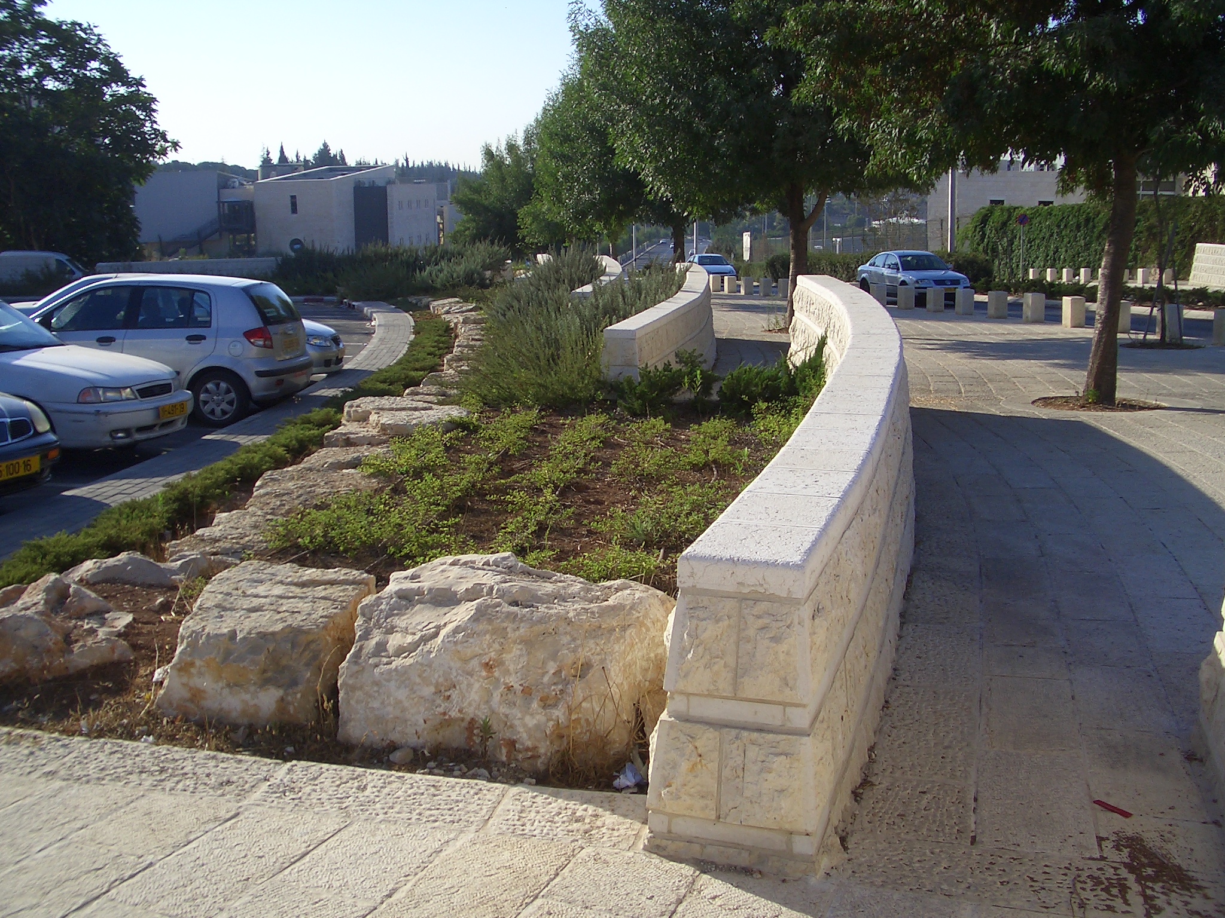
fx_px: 1239
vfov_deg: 40.7
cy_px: 459
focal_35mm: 35
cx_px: 612
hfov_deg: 52.6
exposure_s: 1/500
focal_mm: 5.8
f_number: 4.3
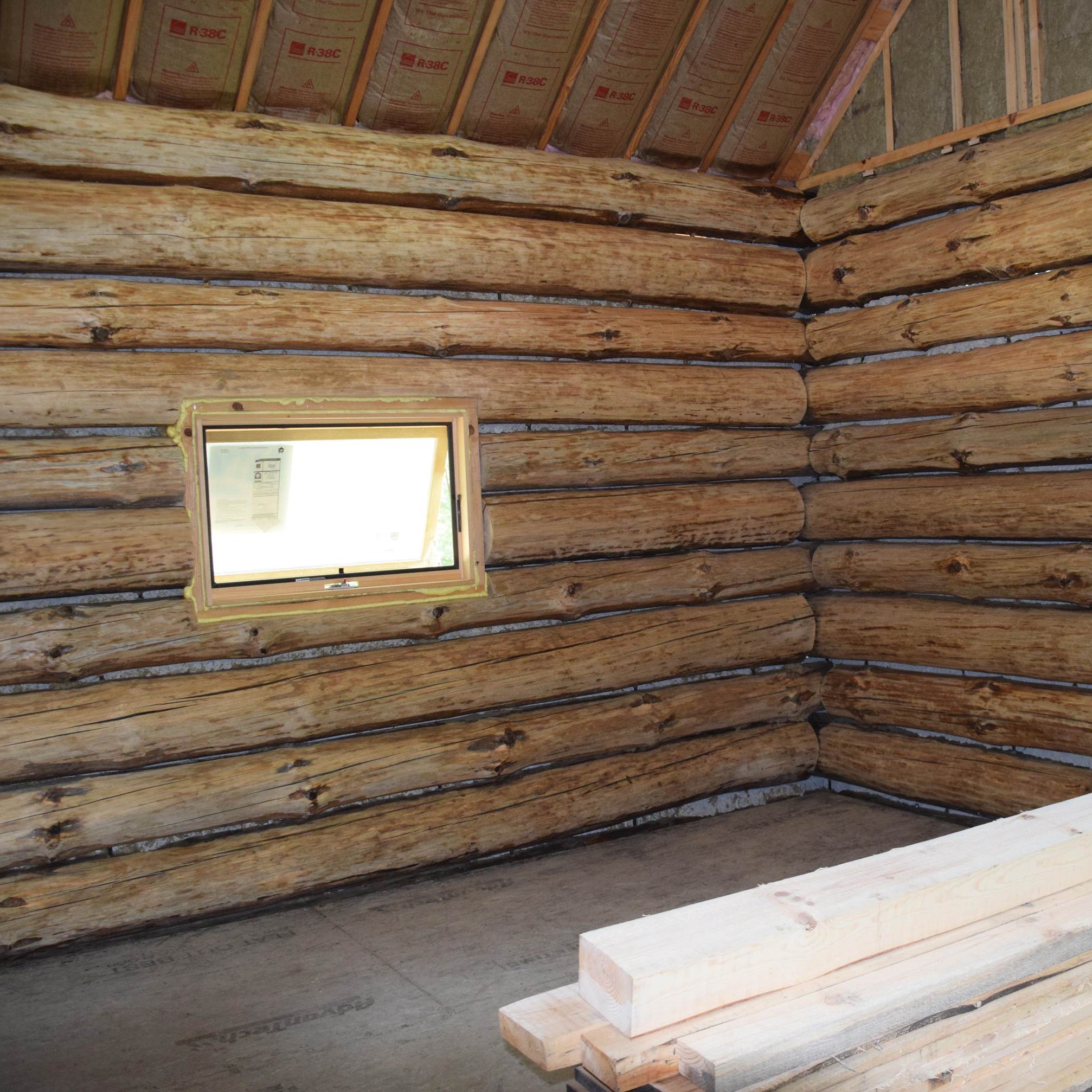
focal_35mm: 35
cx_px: 742
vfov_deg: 47.2
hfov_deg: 46.4
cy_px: 550
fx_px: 1249
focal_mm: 18
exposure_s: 1/60
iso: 1400
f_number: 3.5
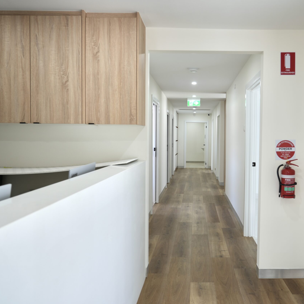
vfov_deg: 52.5
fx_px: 308
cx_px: 195
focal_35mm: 31
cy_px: 150
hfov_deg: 51.8
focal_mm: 24
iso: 100
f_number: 4
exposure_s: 1/30
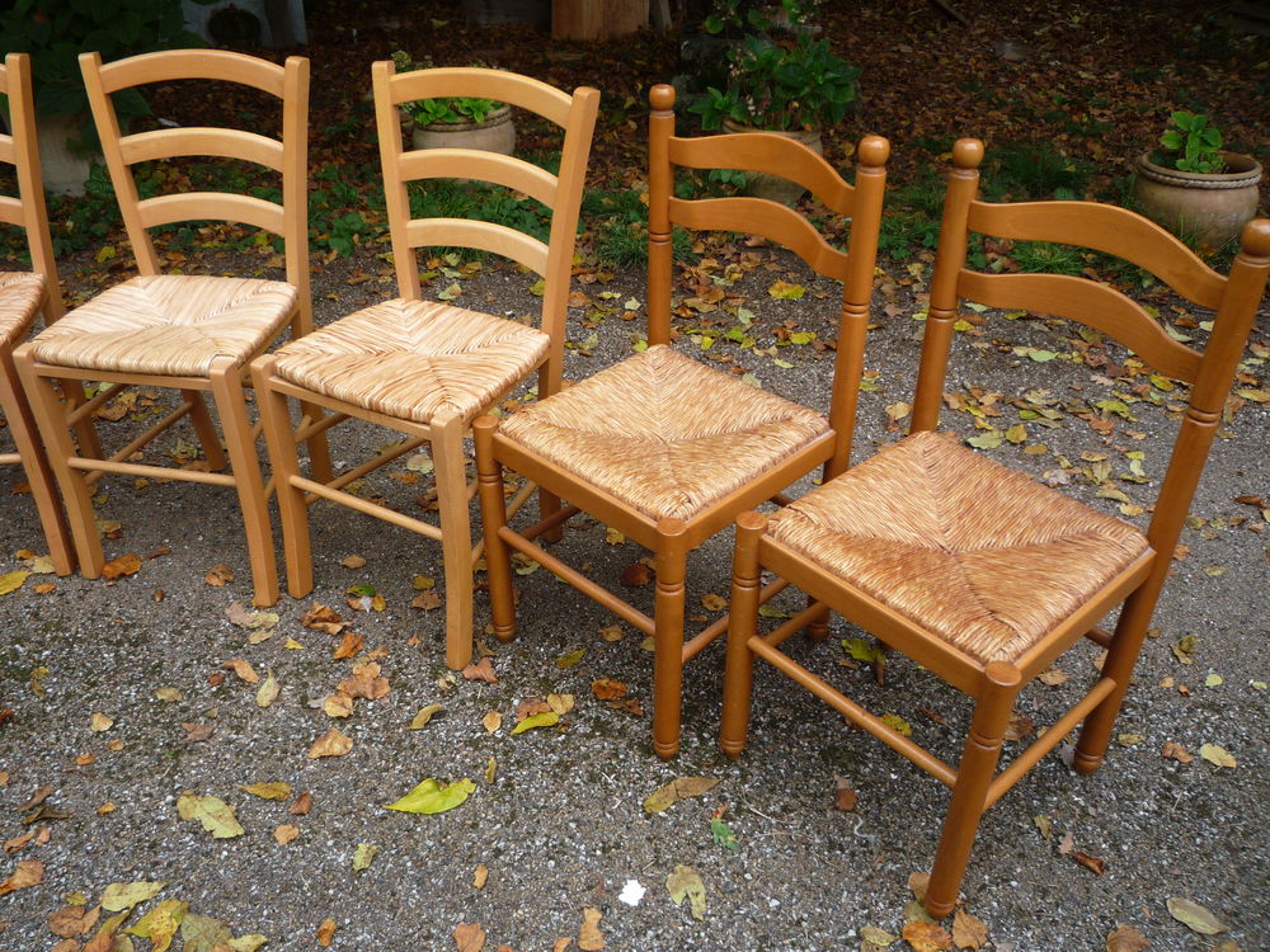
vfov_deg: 46.8
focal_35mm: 30
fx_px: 1101
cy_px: 476
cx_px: 635
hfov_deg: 60.0
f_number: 3.3
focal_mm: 5.2
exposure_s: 1/50
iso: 100
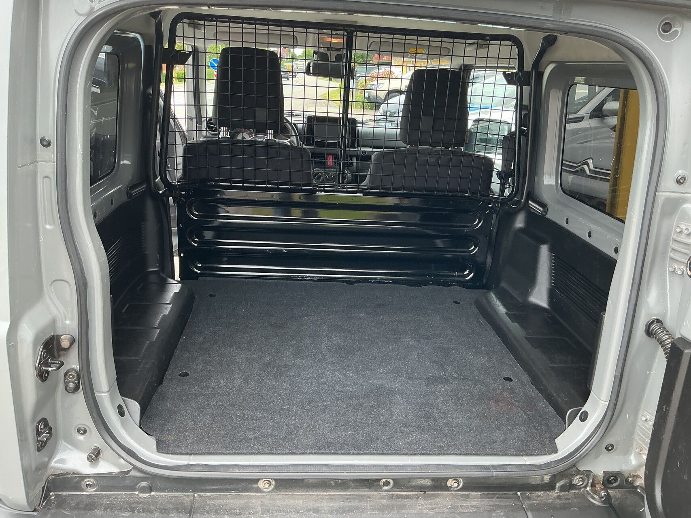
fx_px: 579
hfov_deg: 61.7
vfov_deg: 48.2
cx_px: 346
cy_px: 259
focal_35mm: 29
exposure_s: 1/120
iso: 40
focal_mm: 3
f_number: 1.8
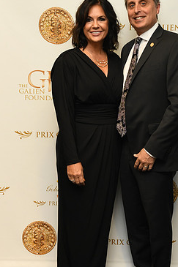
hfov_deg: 19.4
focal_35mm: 70
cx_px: 111
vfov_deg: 28.9
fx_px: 520
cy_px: 137
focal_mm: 44
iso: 2000
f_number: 5.6
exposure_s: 1/125
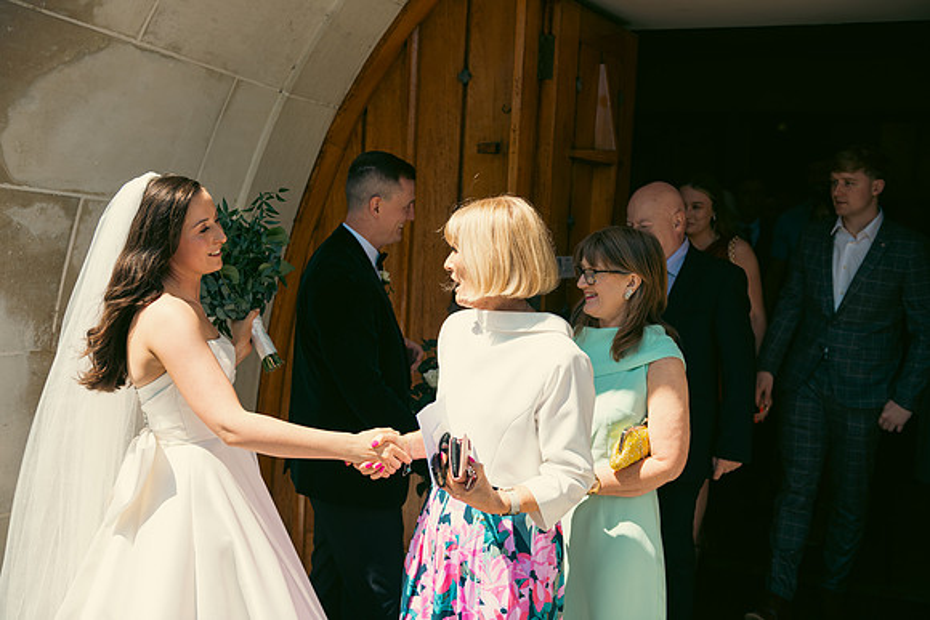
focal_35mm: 40
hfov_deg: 48.4
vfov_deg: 33.4
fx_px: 1034
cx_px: 465
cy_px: 310
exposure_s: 1/800
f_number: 3.5
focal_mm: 40
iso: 100
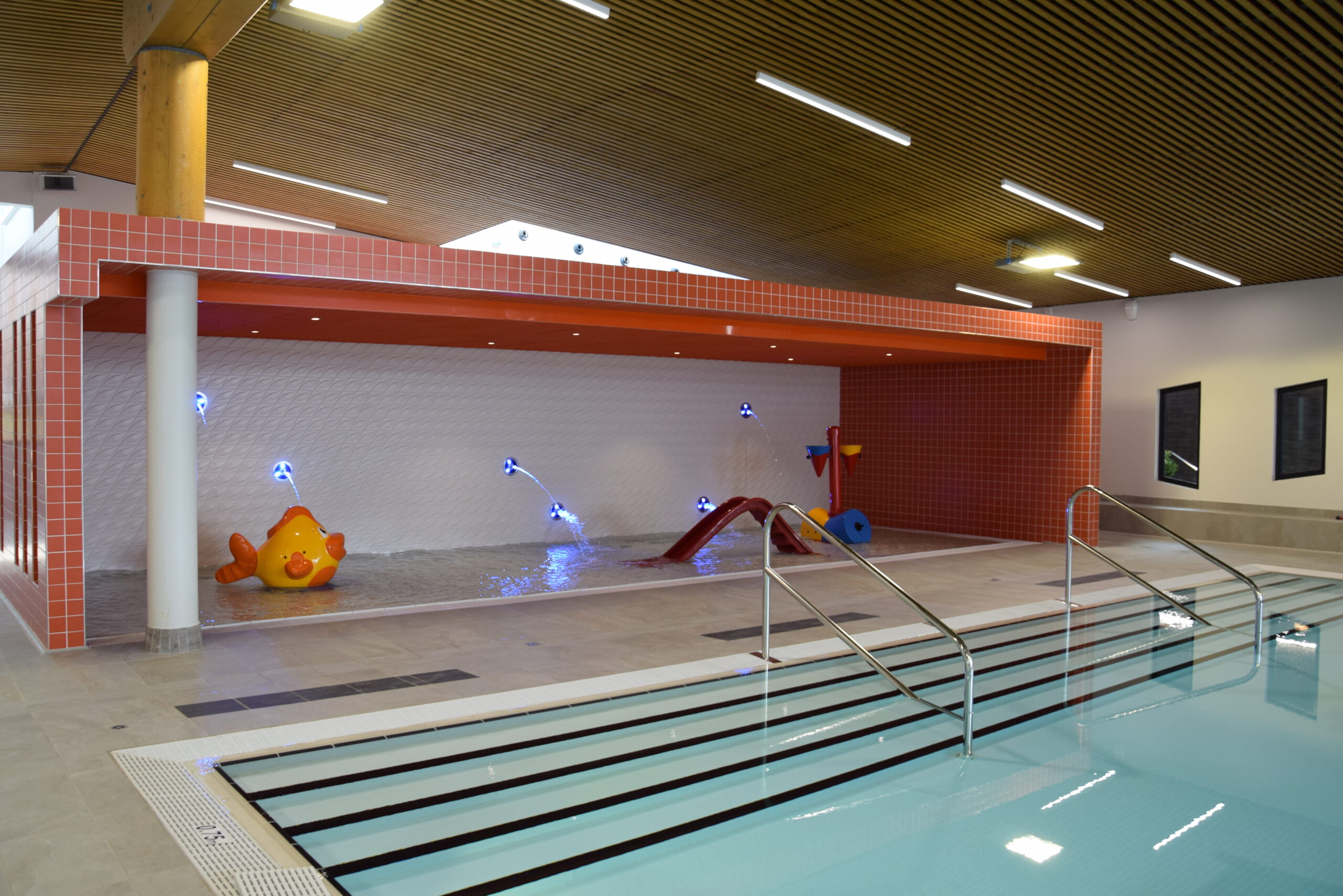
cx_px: 672
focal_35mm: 27
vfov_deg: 47.9
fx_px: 1007
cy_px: 448
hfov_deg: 67.4
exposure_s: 1/100
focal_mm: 18
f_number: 5
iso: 400
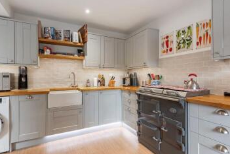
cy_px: 79
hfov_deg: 86.9
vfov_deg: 64.5
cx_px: 118
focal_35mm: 19
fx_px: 121
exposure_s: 1/25
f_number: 7.1
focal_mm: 14
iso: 320
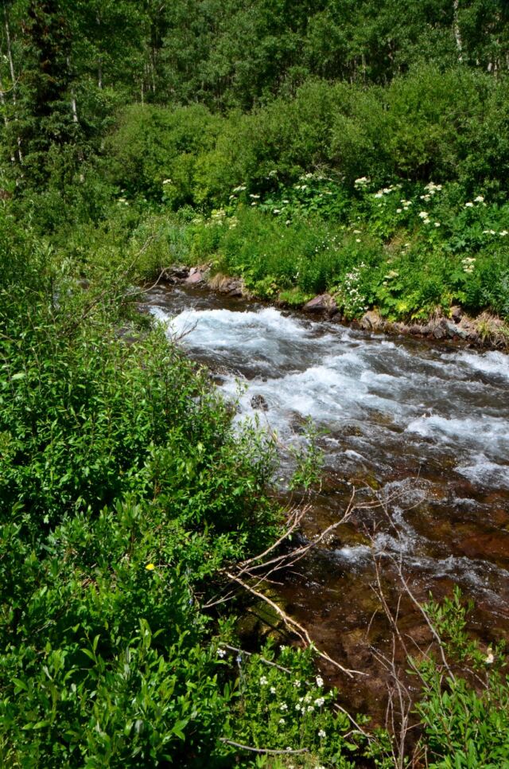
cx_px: 254
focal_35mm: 27
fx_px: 575
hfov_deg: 47.7
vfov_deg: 67.5
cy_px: 384
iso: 200
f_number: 16
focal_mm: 18
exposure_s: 1/125
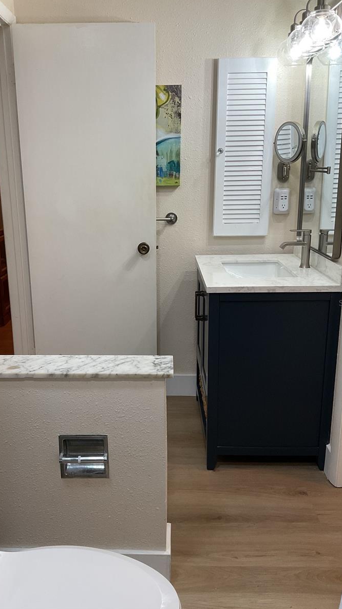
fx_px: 516
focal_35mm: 32
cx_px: 144
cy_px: 303
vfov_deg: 61.0
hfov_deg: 36.6
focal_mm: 3
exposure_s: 1/60
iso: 50
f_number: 1.8
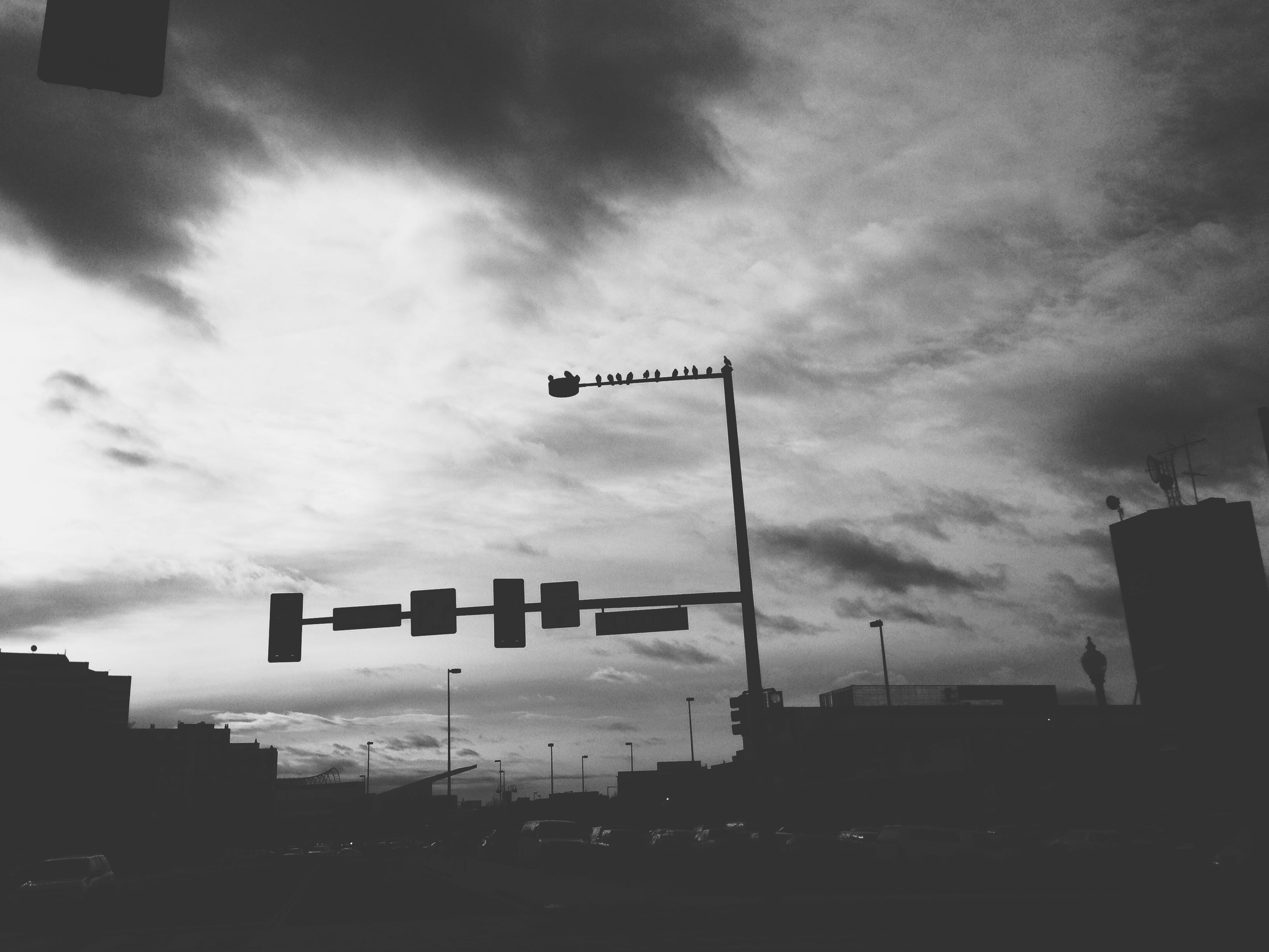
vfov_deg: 42.9
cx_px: 634
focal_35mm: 33
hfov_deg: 55.4
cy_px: 476
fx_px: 1210
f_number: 2.4
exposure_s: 1/3390
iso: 50
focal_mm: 4.12
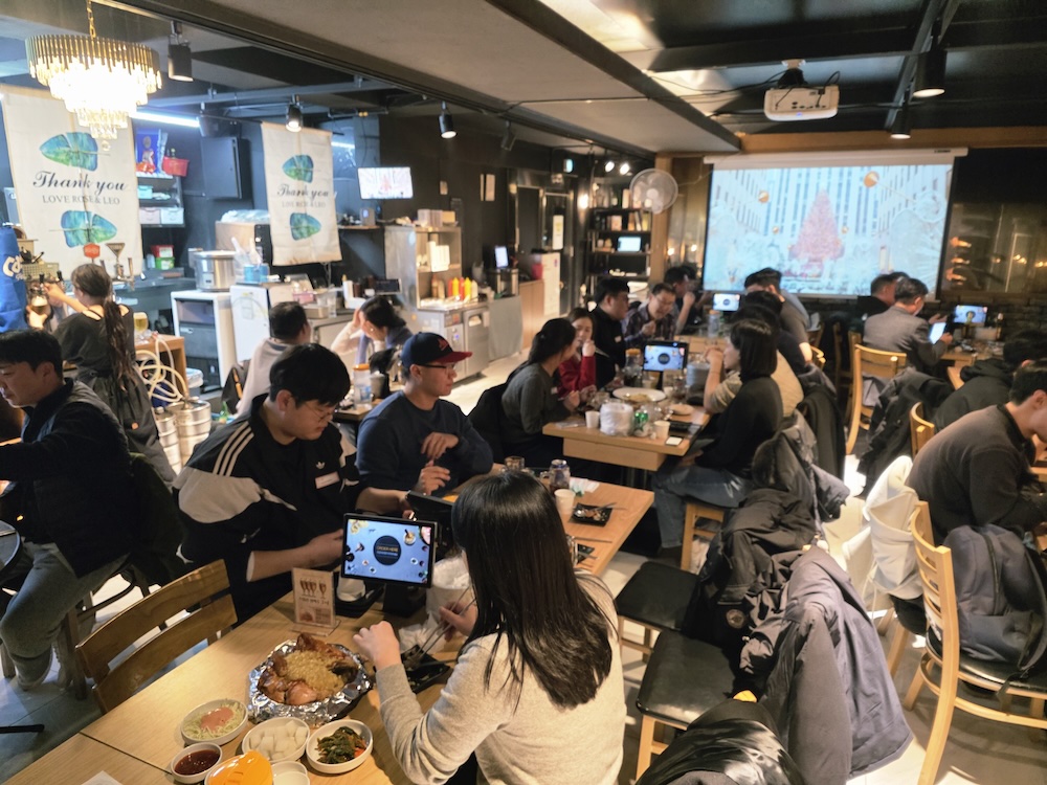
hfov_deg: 73.9
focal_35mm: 23
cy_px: 392
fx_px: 696
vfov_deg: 58.9
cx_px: 524
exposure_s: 1/120
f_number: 1.7
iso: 1250
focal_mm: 6.3
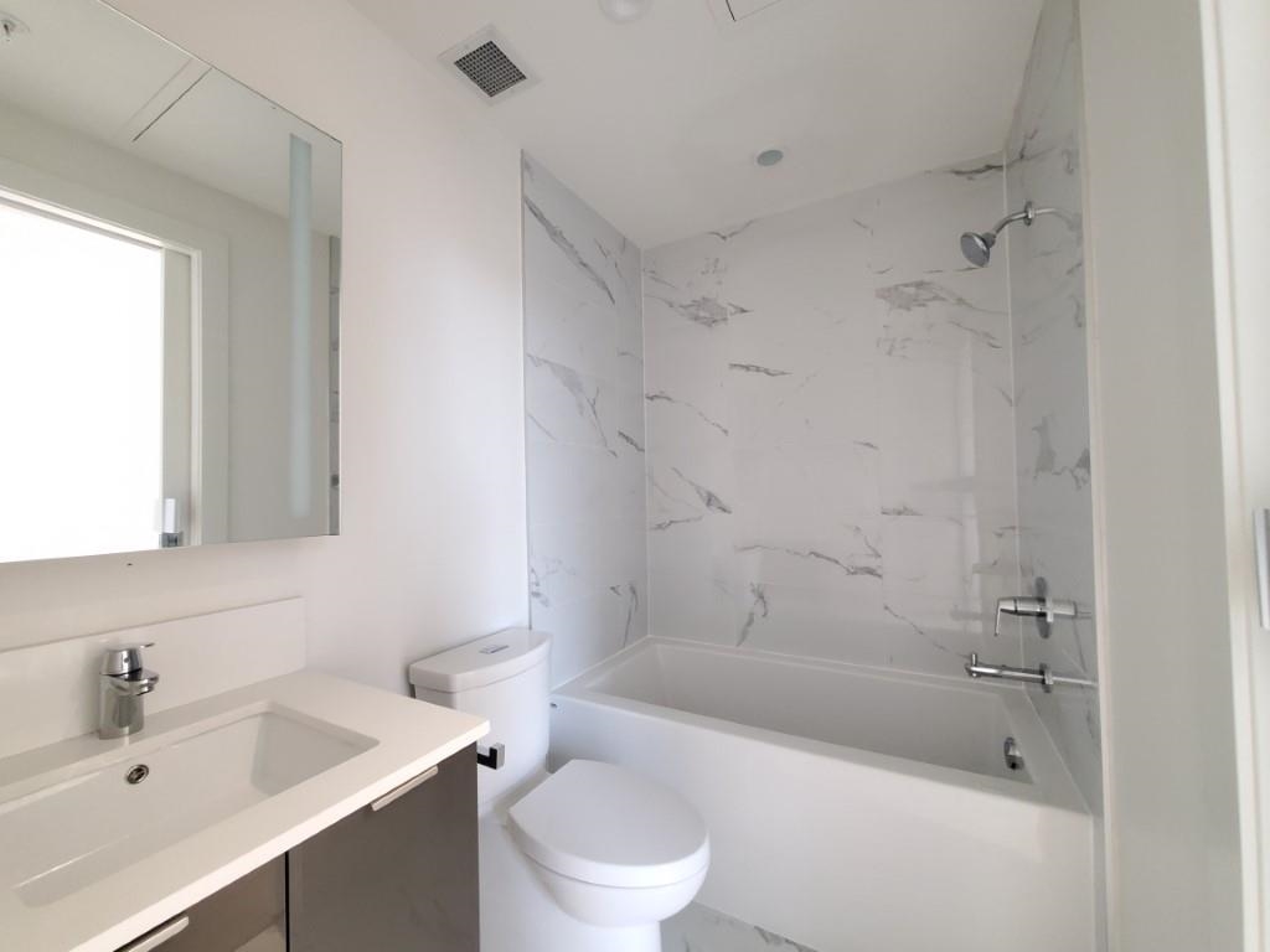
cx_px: 635
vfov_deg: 89.9
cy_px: 476
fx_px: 477
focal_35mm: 13
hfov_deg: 106.2
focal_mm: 1.8
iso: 1000
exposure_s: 1/19
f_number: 2.2
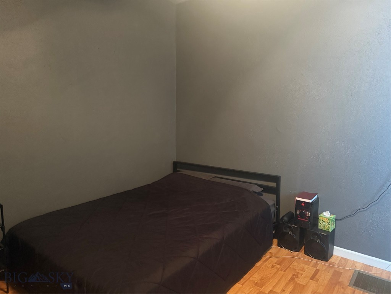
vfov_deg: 56.8
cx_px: 196
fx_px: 271
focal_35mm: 24
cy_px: 147
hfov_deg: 71.6
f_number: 1.78
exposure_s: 1/30
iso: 1250
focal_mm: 6.76
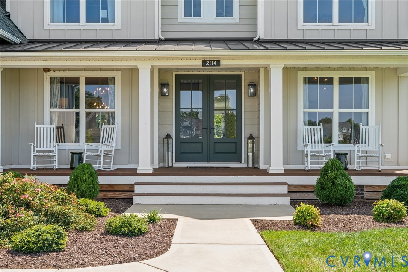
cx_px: 204
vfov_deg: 38.8
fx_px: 385
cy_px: 136
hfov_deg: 55.8
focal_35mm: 34
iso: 250
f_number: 9
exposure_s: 1/160
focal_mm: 34
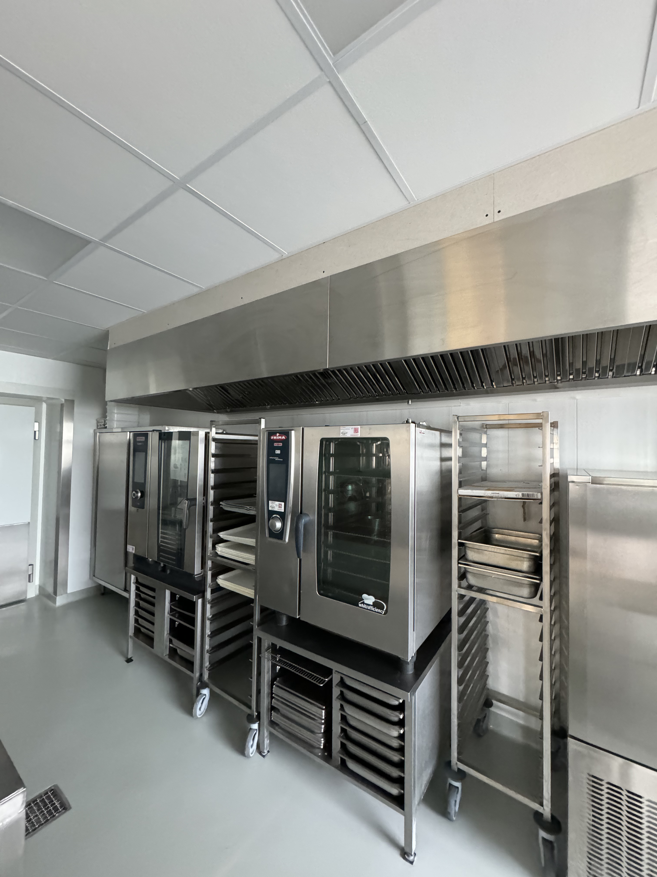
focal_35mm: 14
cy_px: 438
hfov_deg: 85.7
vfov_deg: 102.1
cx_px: 328
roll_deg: -0.2
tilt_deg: +2.6
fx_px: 354
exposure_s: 1/60
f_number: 2.2
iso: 1250
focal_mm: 2.22
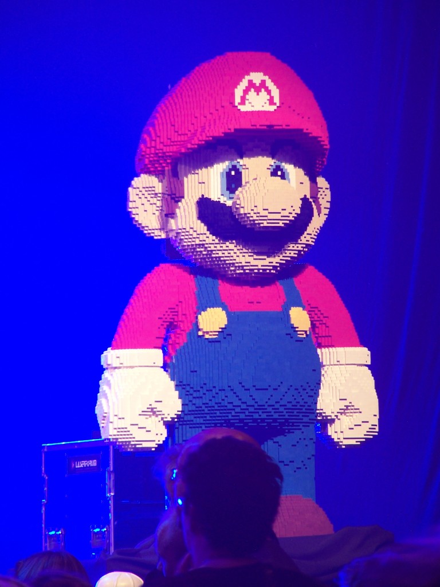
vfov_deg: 5.2
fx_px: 6440
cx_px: 220
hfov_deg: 3.9
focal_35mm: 380
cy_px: 294
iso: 80
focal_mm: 63
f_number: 3.7
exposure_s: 1/2
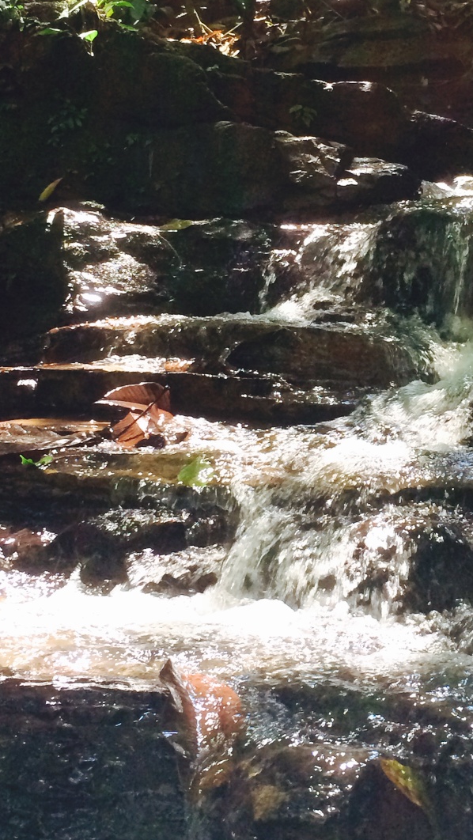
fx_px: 1404
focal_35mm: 63
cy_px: 307
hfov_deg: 18.9
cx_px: 386
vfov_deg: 33.1
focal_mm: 4.12
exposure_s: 1/30
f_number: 2.2
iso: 50
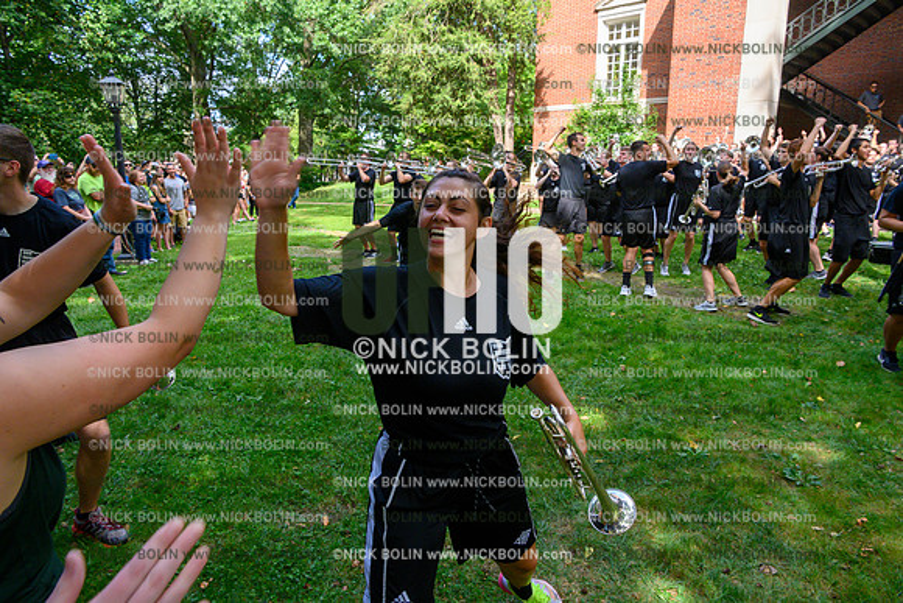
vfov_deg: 53.2
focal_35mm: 24
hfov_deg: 73.7
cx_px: 452
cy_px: 302
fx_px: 602
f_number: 11
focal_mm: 24
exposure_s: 1/500
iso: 2500
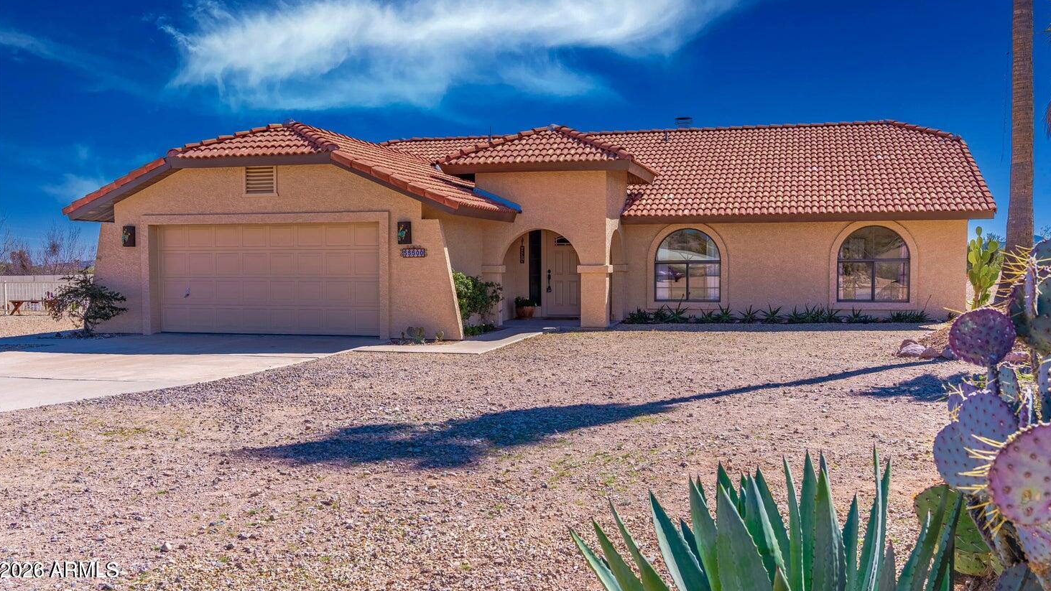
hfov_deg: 59.5
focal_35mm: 33
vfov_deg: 35.5
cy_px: 236
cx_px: 547
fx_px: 920
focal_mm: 30
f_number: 8
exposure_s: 1/8000
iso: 100
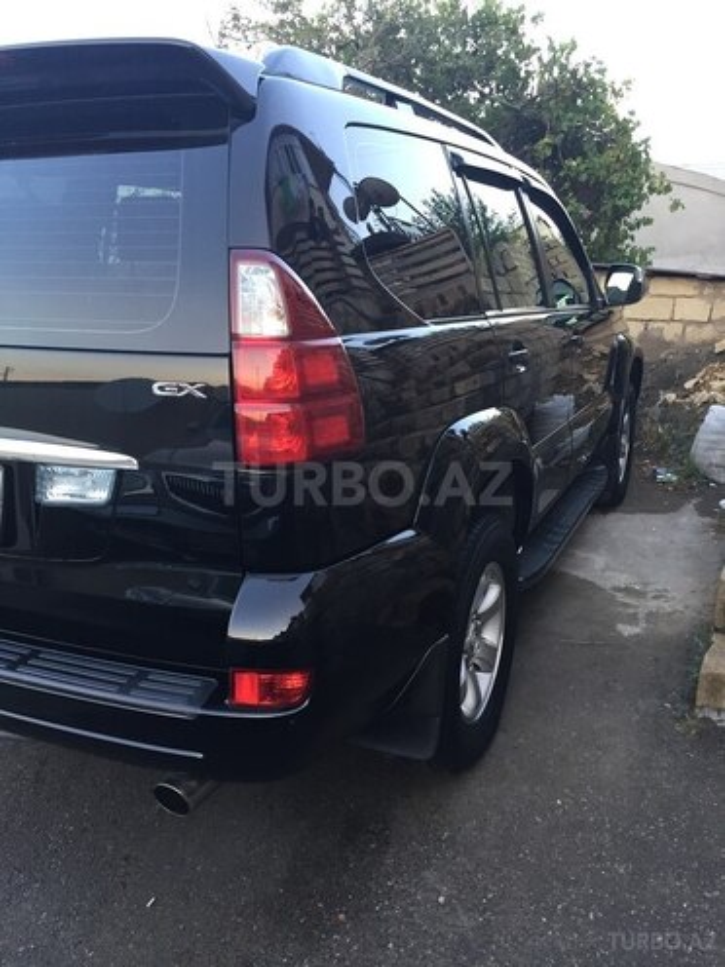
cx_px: 362
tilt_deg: -12.2
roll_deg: -0.5
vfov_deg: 61.7
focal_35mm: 29
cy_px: 484
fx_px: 810
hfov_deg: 48.2
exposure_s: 1/33
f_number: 2.2
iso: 64
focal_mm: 4.15
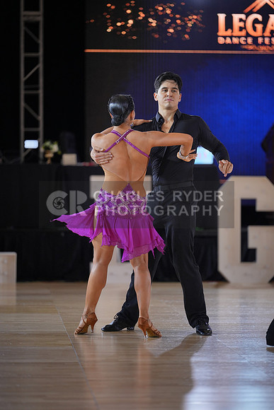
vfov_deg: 13.7
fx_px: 1711
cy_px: 205
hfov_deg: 9.2
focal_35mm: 150
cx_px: 137
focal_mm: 150
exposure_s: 1/500
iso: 800
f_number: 2
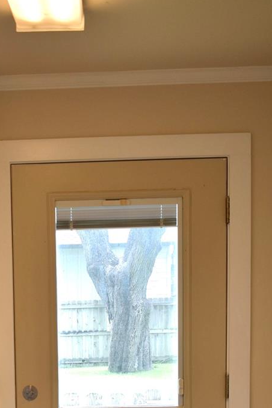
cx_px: -26
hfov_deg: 16.9
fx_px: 885
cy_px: 399
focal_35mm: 78
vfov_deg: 24.8
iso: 200
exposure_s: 1/125
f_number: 3.8
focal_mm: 23
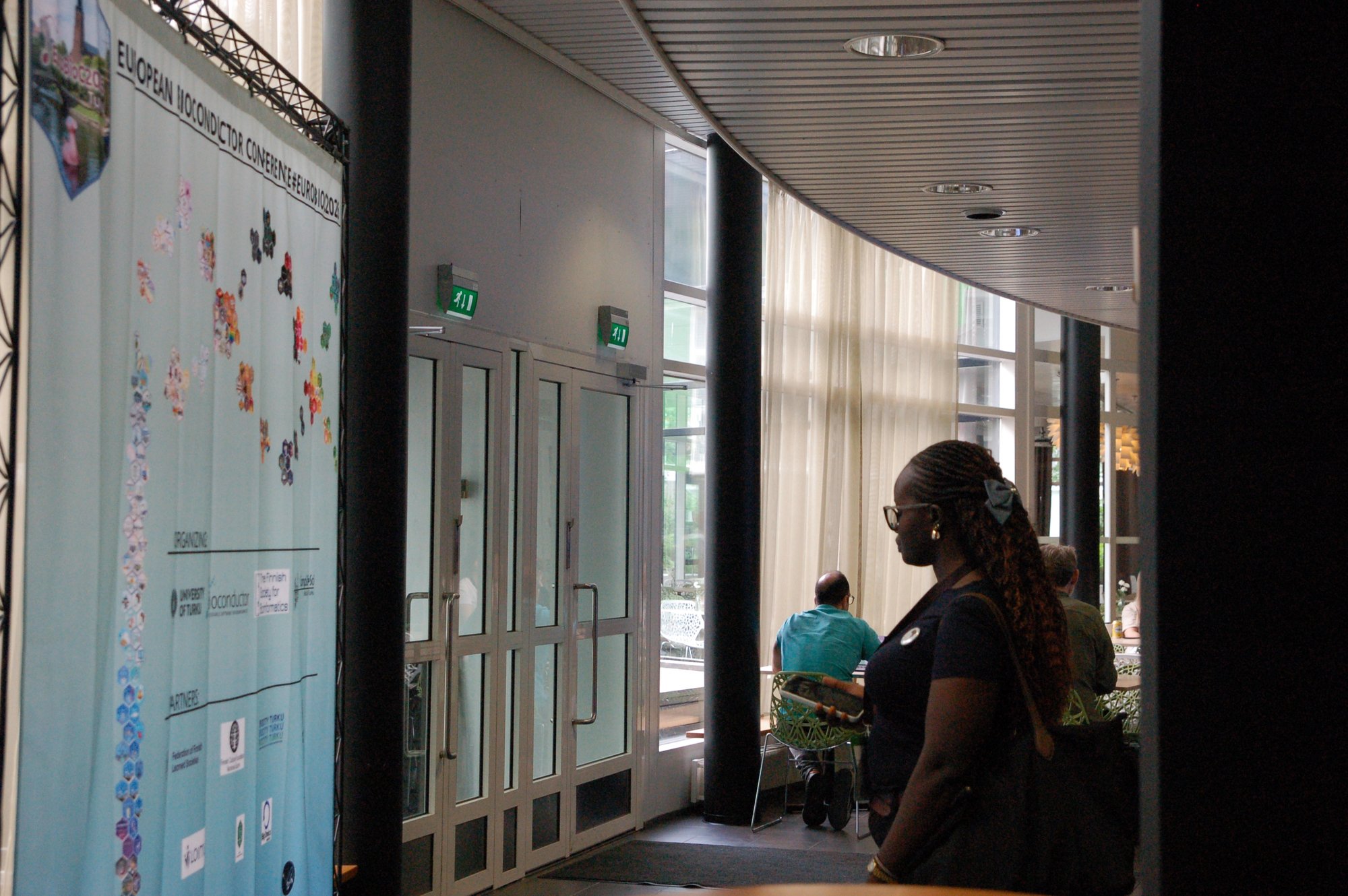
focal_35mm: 57
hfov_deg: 35.1
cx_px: 674
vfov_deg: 23.7
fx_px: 2133
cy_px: 448
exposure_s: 1/125
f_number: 5.6
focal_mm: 38
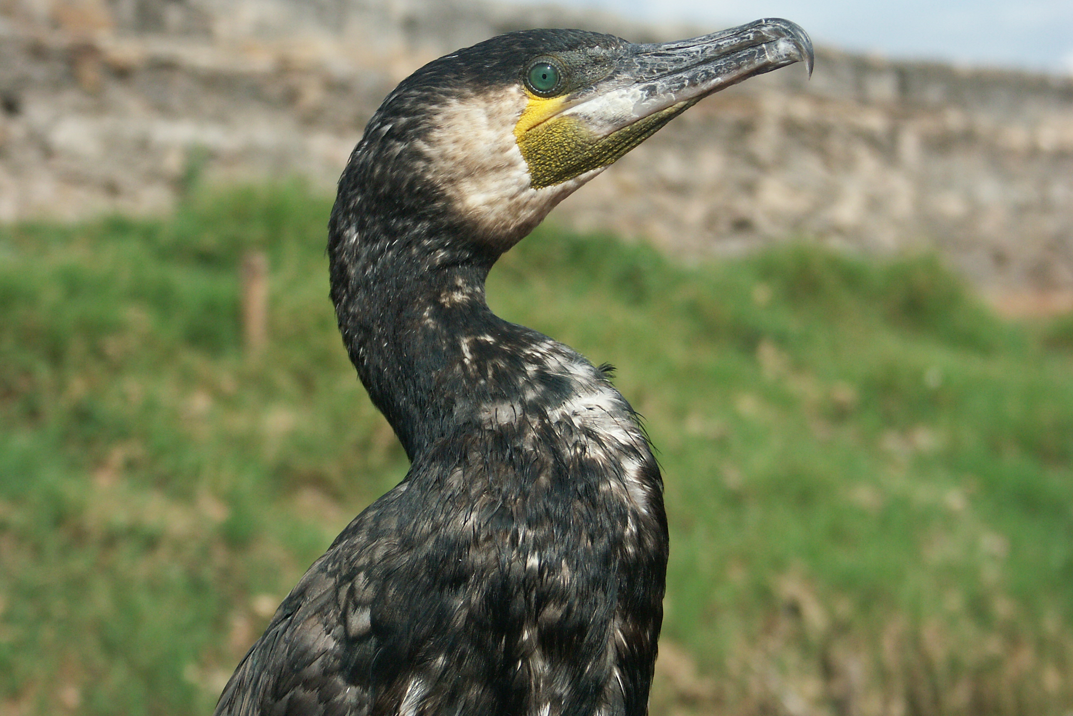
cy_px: 368
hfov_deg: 17.6
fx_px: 3457
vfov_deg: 11.8
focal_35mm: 116
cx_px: 534
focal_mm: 27.58
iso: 100
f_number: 3.5
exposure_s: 1/1600
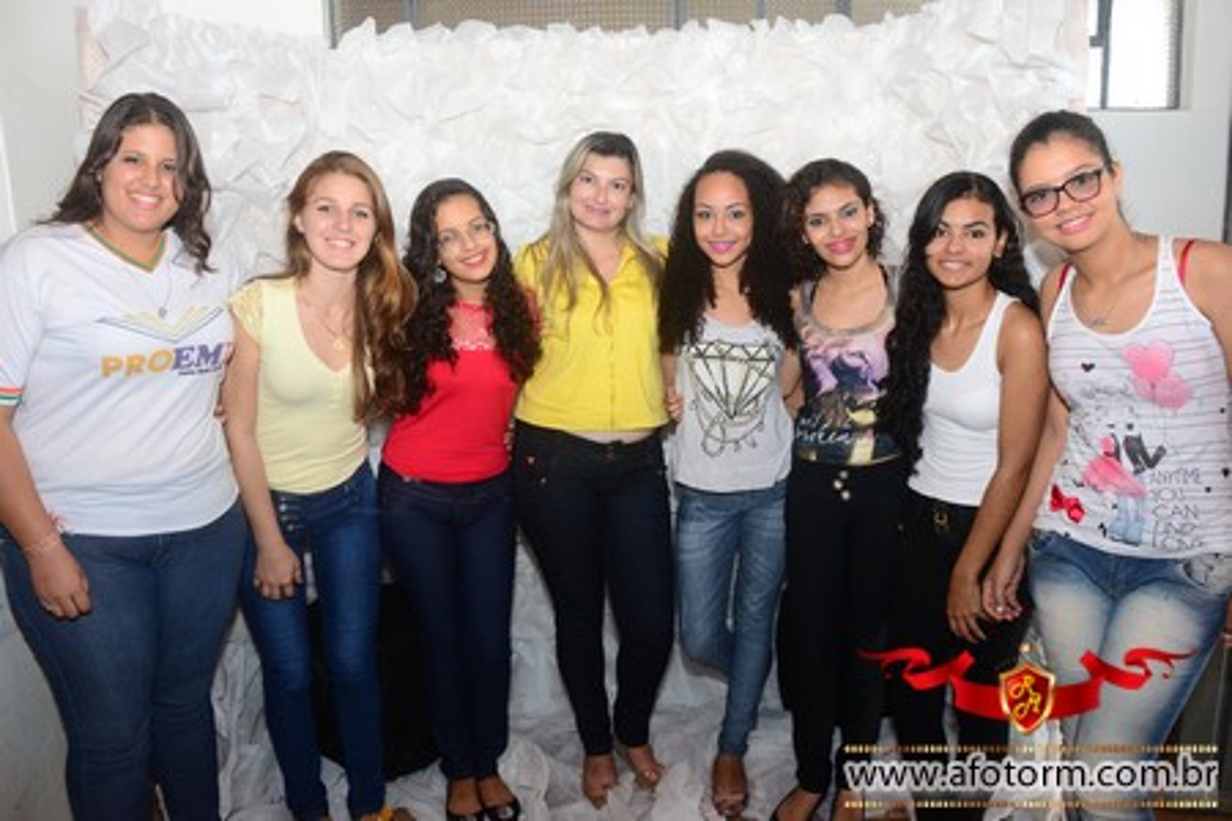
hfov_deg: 61.9
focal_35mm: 30
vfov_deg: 43.6
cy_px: 410
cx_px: 616
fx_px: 1027
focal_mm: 20
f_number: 5.6
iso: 800
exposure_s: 1/80
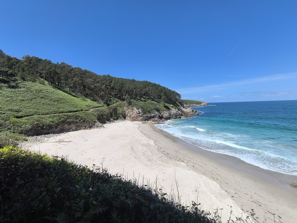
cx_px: 148
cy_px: 112
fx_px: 137
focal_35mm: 16
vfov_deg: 78.1
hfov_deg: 94.5
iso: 50
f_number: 2.2
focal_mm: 1.65
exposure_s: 1/2271
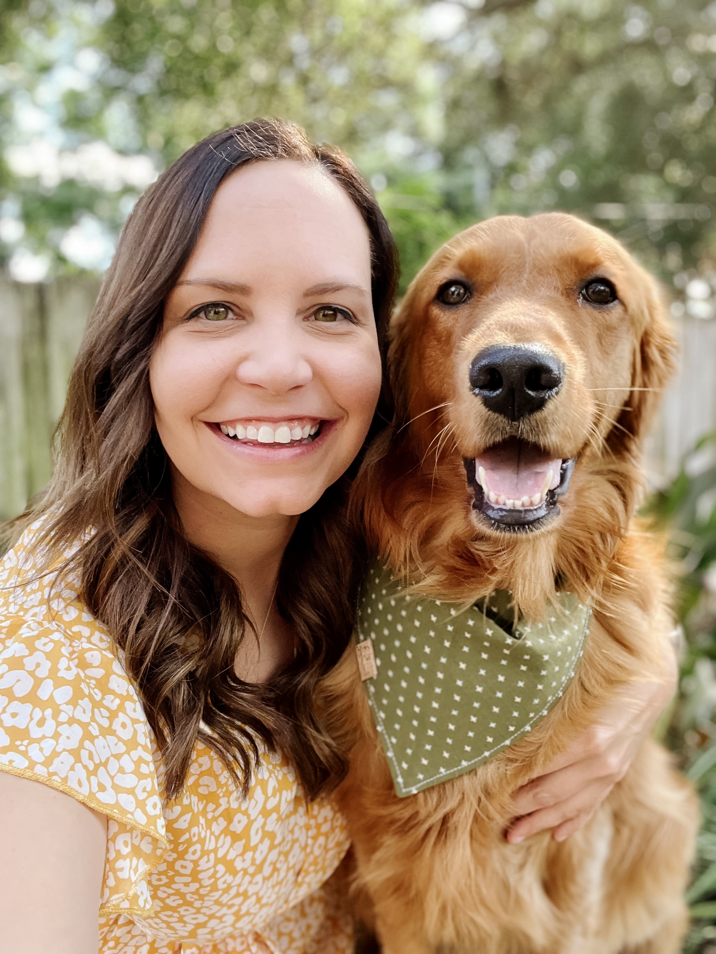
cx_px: 358
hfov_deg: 46.8
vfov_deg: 60.0
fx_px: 827
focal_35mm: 30
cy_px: 477
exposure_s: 1/115
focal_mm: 2.71
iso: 100
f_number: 2.2
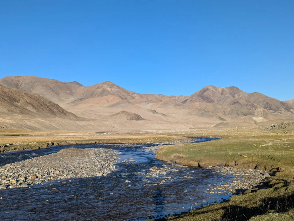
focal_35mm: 48
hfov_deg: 39.6
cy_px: 110
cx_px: 147
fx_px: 408
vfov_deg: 30.3
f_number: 1.85
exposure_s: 1/1667
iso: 47
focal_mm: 6.81
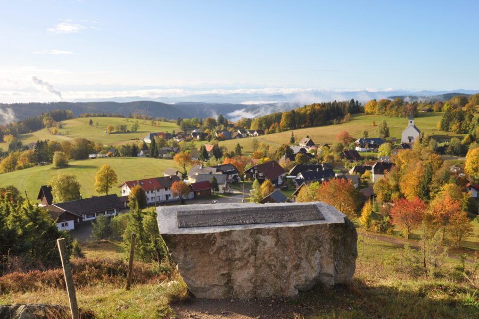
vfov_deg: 40.0
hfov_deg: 57.2
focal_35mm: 33
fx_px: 439
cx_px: 240
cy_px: 160
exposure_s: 1/125
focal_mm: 22
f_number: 11
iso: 200
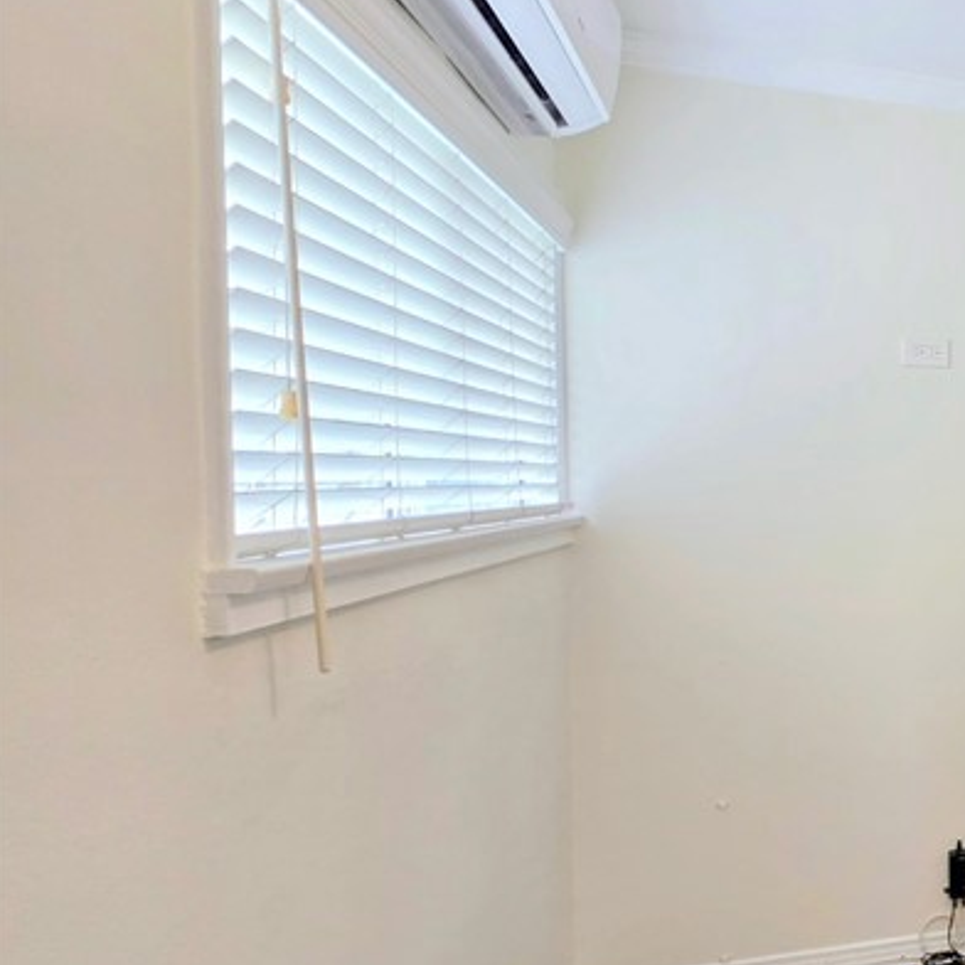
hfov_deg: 36.1
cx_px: 1251
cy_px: 518
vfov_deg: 54.0
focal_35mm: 30
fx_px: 946
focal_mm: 2.2
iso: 100
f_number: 1.9
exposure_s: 1/120
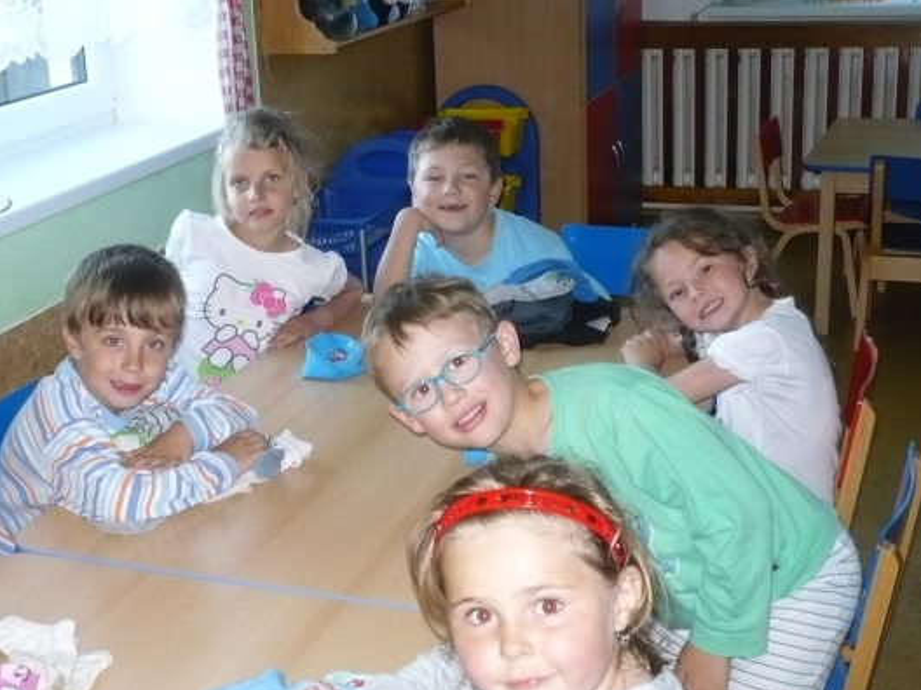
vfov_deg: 27.5
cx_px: 333
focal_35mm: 53
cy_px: 355
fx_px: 1410
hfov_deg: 35.9
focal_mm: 5.8
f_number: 2.8
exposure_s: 1/30
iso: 250
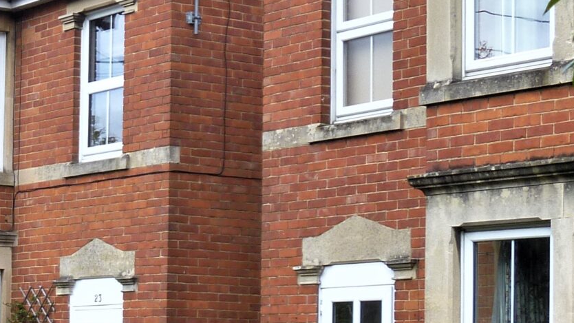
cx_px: -39
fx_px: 1781
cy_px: 307
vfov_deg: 10.3
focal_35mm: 117
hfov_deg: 17.7
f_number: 3.5
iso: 80
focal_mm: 6.3
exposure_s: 1/125
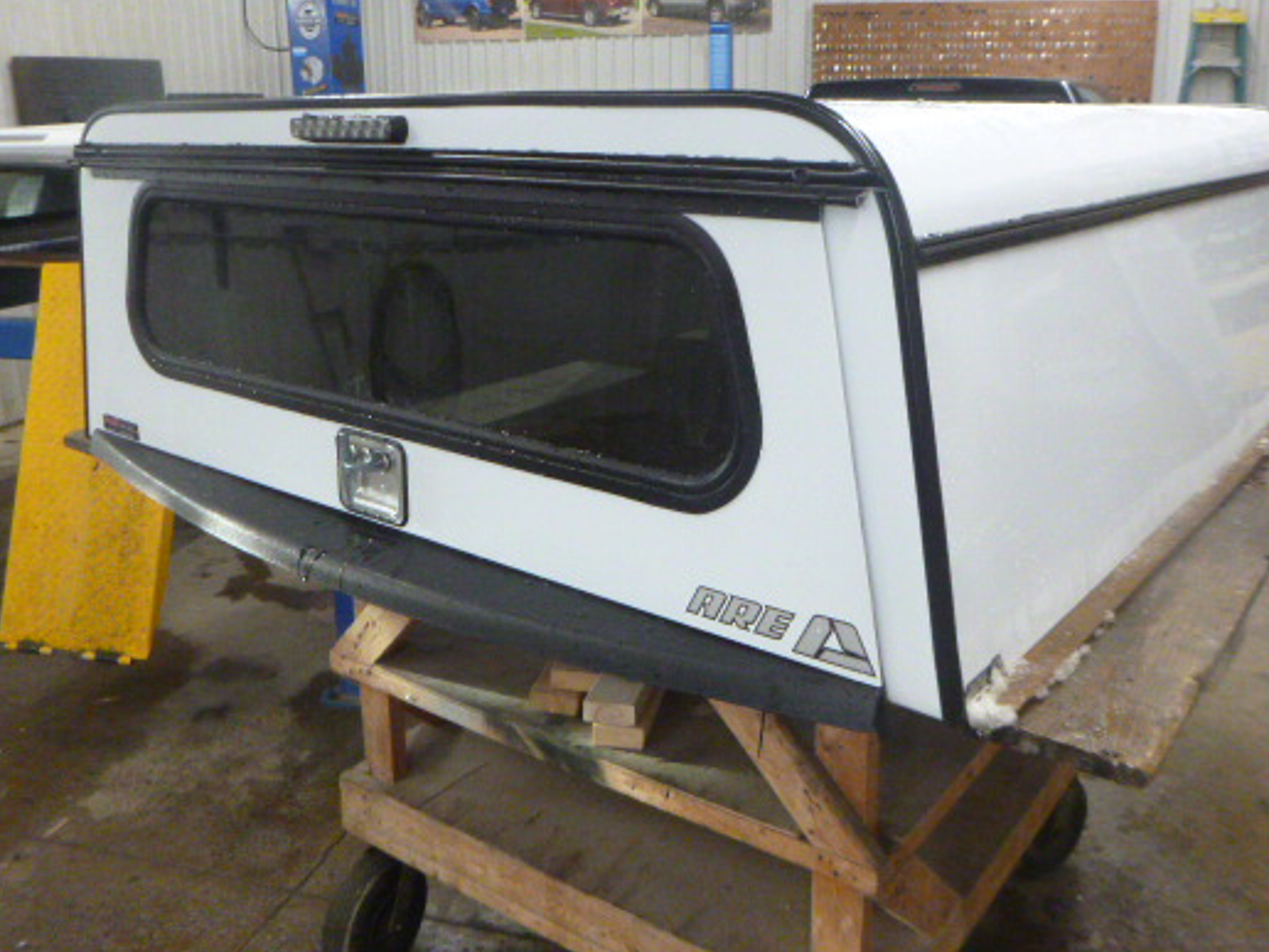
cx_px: 701
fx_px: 1136
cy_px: 391
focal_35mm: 31
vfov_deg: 45.2
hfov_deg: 58.2
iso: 800
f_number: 3.9
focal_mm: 4.5
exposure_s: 1/60
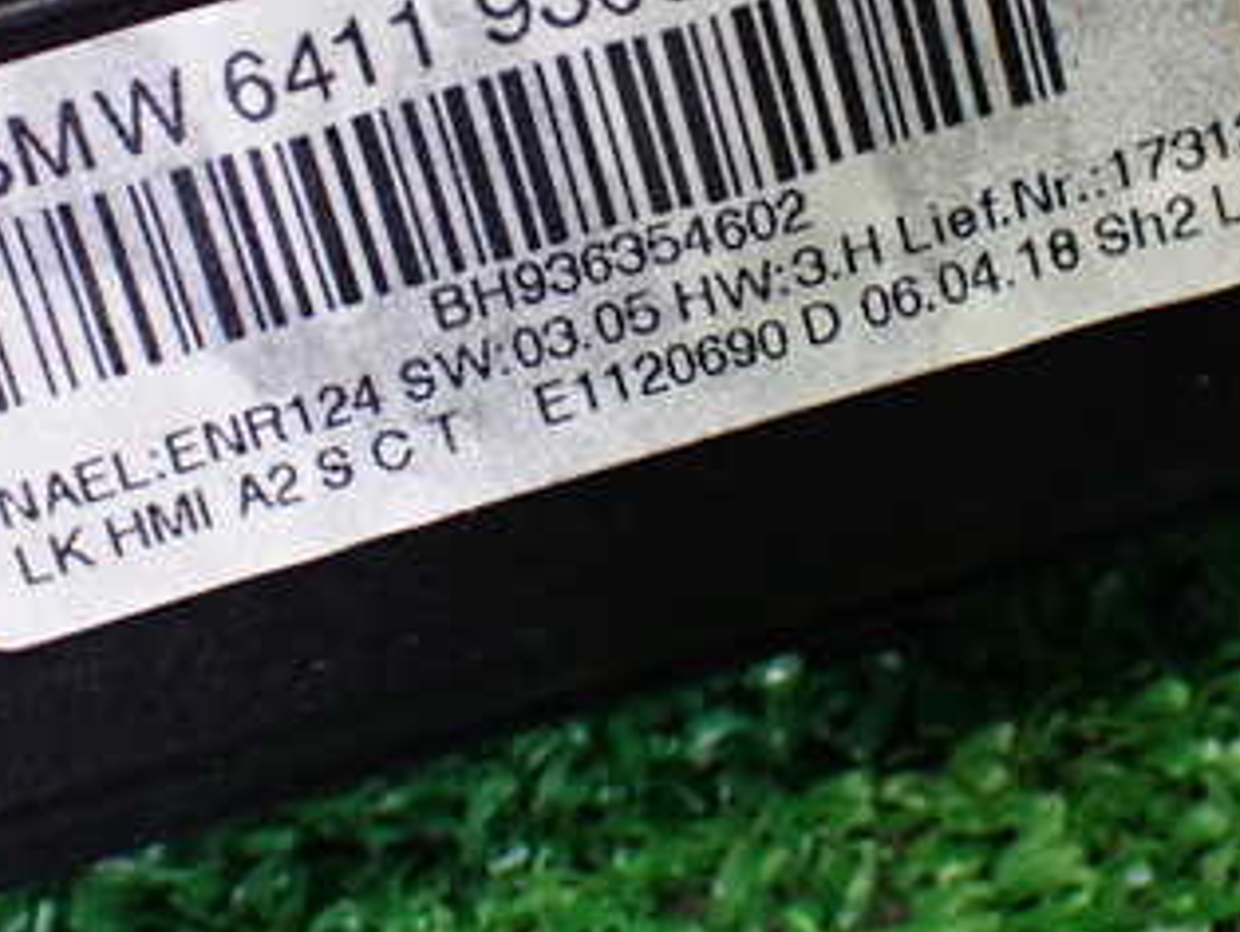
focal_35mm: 84
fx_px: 3011
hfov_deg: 23.3
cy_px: 158
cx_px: 687
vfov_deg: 17.4
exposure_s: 1/100
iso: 800
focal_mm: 7.84
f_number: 2.9
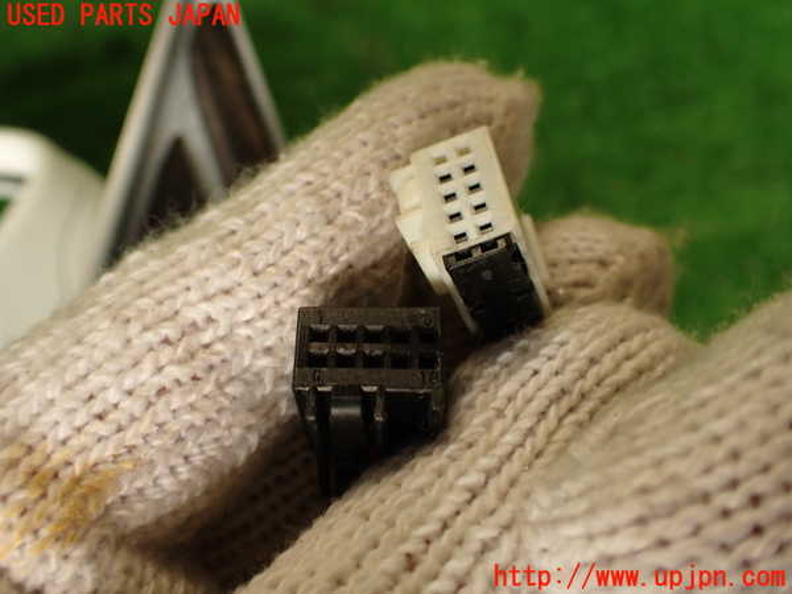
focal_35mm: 32
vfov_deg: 44.2
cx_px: 396
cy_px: 297
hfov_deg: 56.8
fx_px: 732
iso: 100
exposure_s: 1/60
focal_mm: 5.79
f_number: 2.4
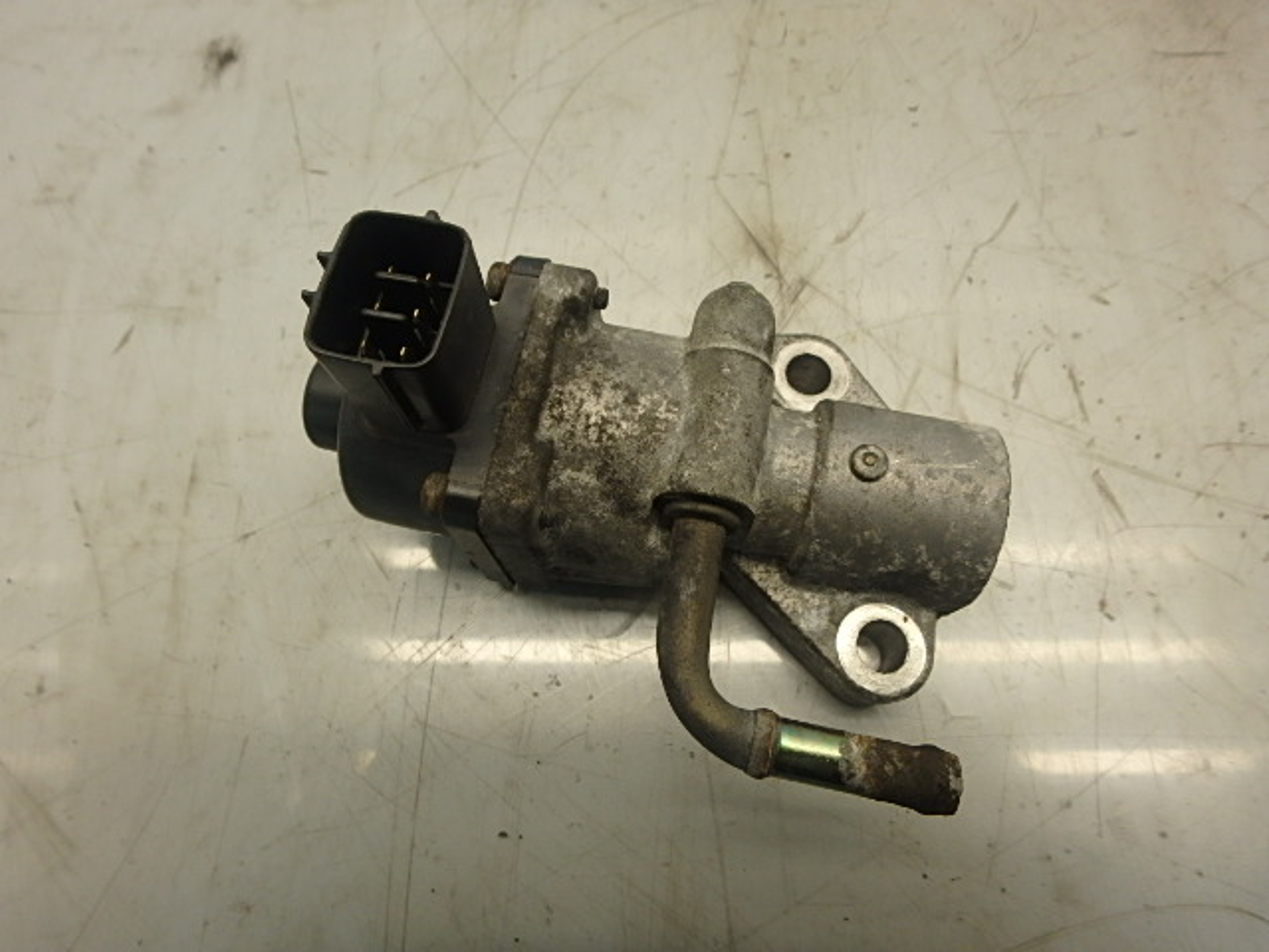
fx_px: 770
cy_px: 476
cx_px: 634
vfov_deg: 63.4
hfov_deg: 79.0
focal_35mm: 21
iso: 200
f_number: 3.5
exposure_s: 1/60
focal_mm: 3.7
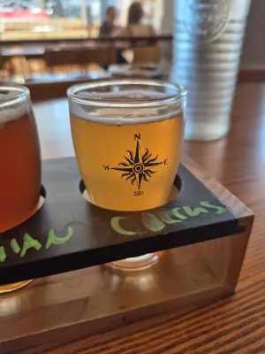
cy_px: 177
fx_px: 235
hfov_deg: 58.9
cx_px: 132
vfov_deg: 73.9
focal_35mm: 23
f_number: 1.8
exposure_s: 1/120
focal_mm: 5.4
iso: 100
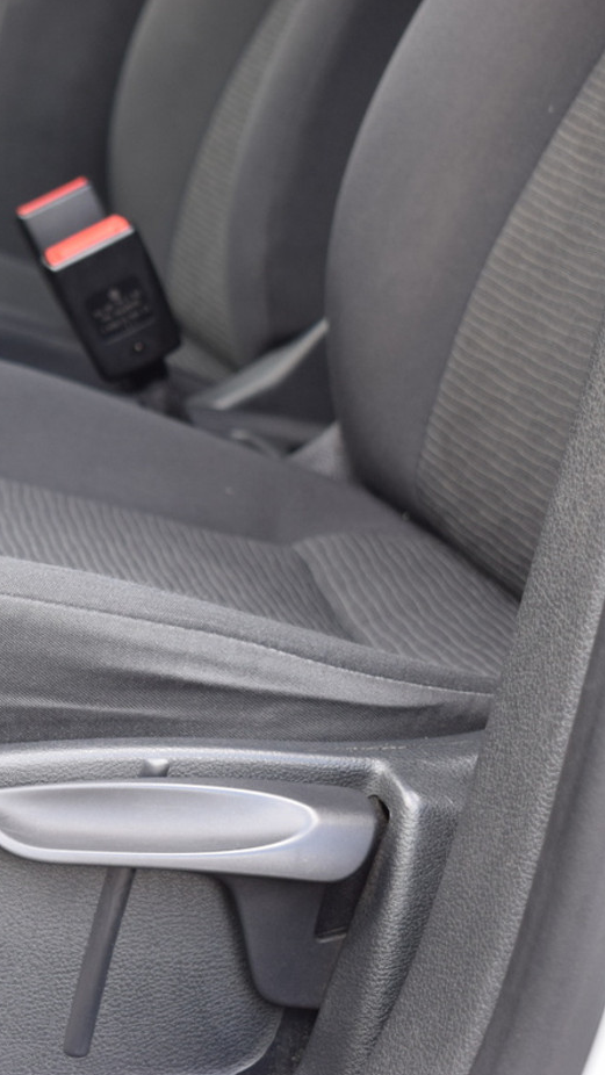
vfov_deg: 22.5
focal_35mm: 95
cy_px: 538
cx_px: -160
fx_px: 2709
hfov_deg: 12.4
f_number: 5
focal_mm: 40
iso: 400
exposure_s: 1/60
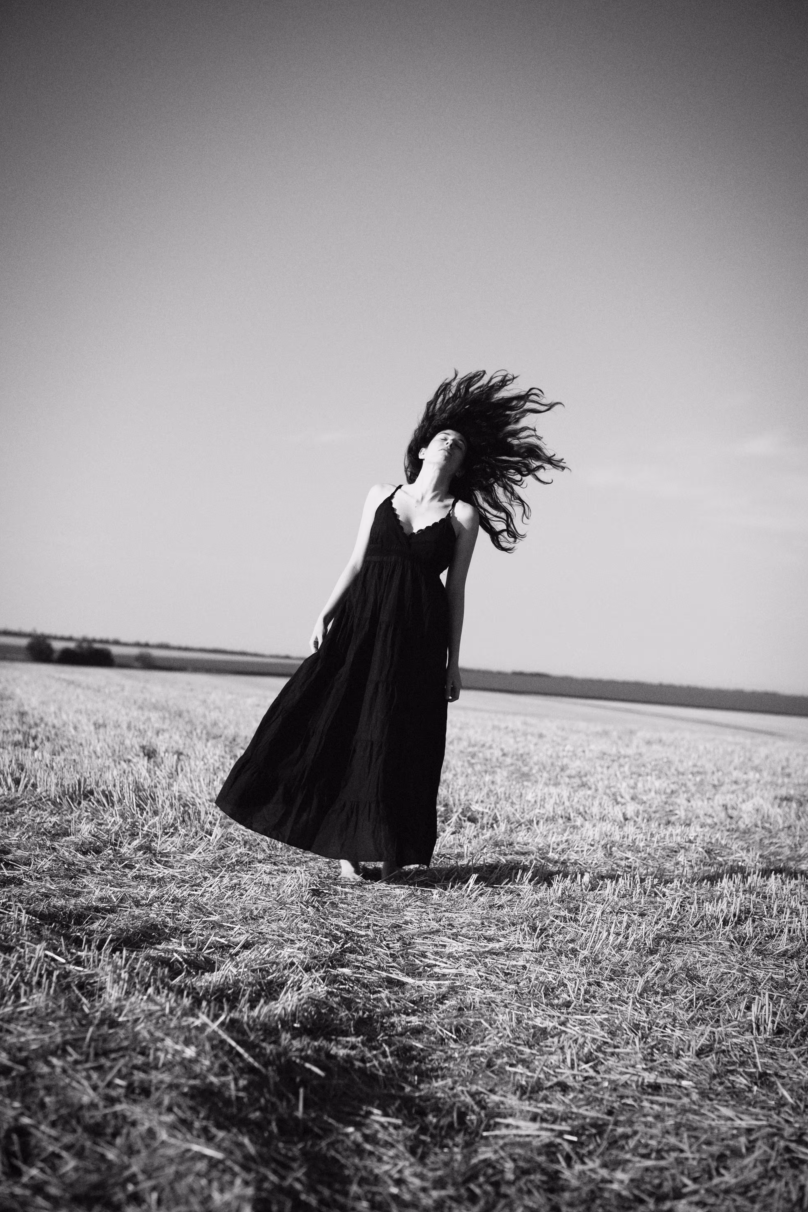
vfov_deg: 38.9
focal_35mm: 51
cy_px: 594
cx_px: 404
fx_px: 1717
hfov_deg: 26.5
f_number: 3.5
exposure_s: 1/1250
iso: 64
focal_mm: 50
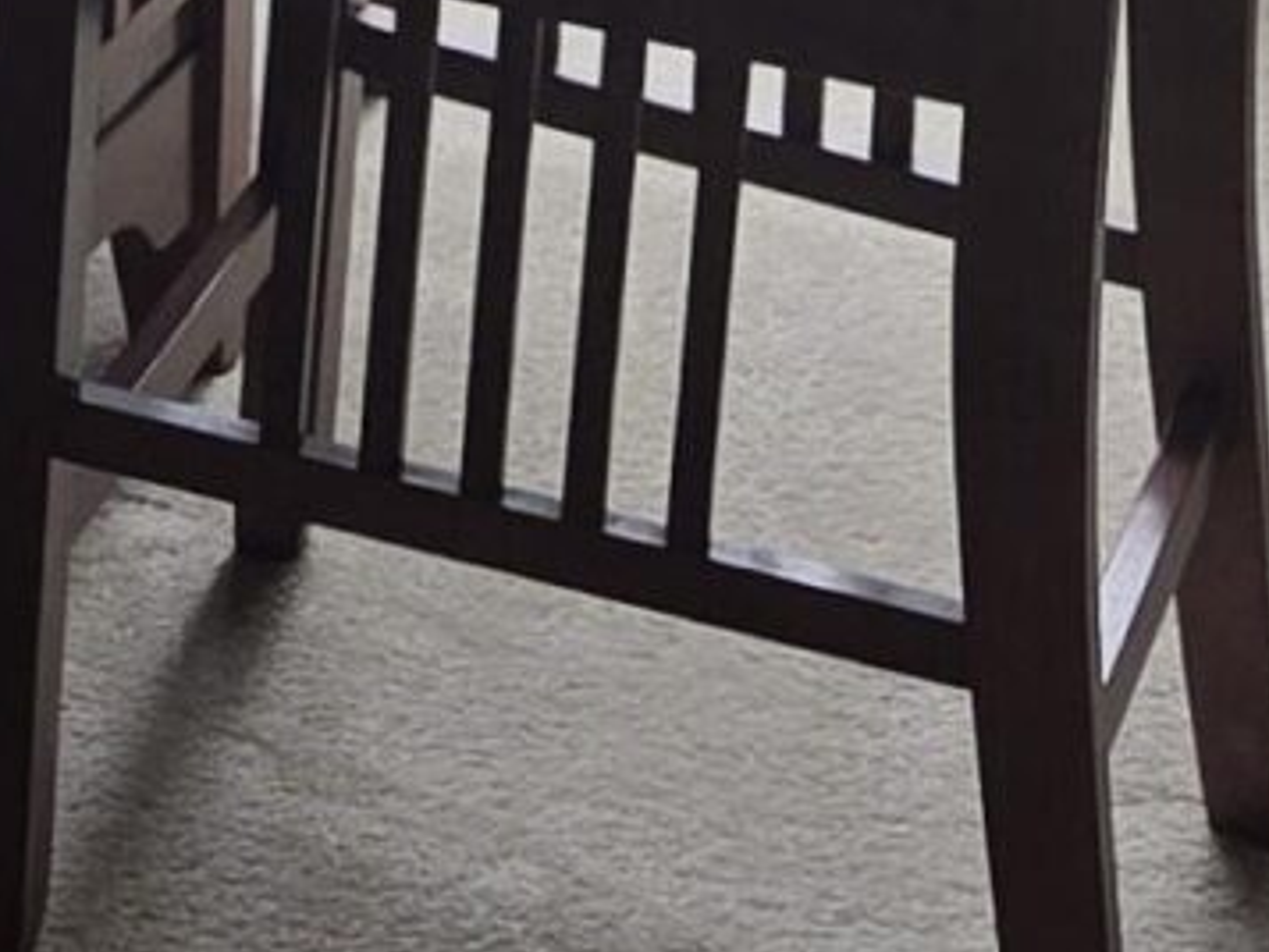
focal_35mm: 165
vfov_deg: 8.0
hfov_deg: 11.6
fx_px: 6051
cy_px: -1687
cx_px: -384
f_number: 1.8
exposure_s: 1/120
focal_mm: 5.4
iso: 64
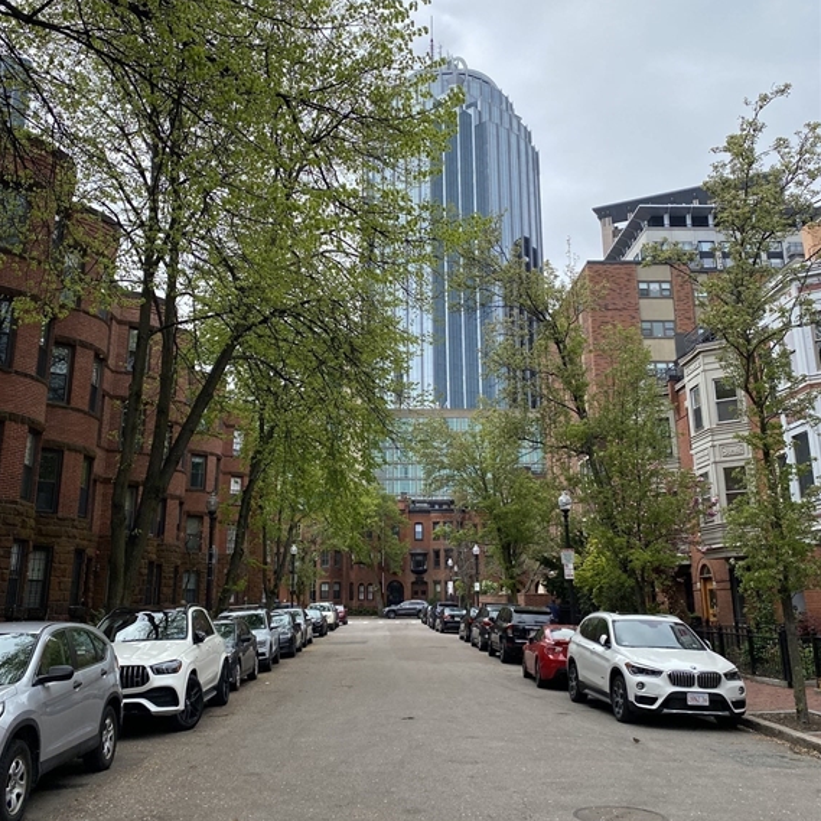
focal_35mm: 31
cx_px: 407
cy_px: 369
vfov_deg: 52.4
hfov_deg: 52.5
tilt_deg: +15.0
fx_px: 832
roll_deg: +0.2
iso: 32
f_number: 1.8
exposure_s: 1/3040
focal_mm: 4.25
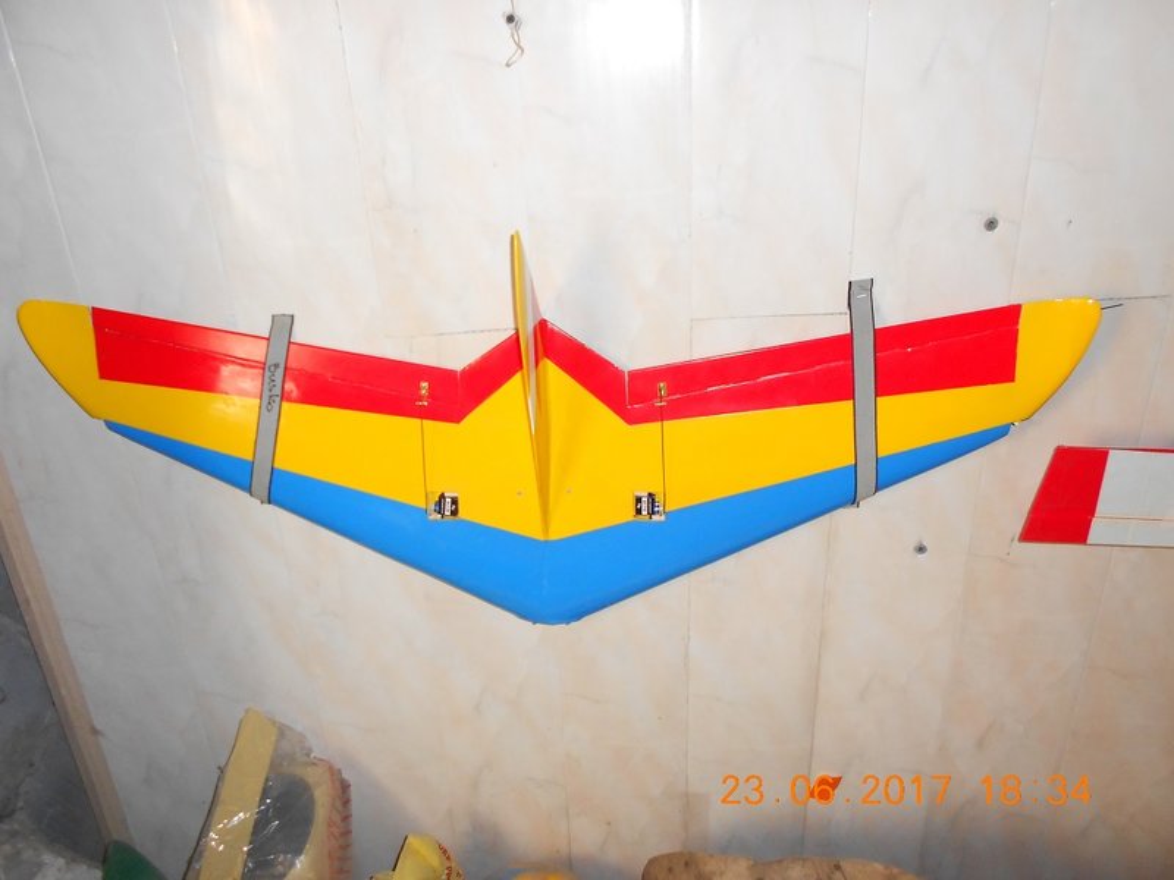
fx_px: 882
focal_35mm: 26
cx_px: 587
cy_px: 440
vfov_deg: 53.1
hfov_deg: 67.3
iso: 200
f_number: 3.2
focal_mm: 4.6
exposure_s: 1/25
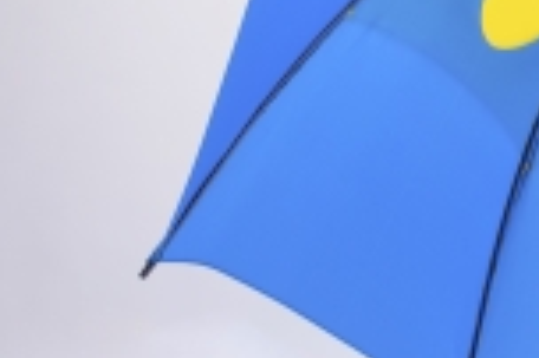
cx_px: 972
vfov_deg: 9.8
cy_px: 0
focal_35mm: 138
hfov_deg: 13.4
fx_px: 2064
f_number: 8
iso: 100
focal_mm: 35
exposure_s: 1/100
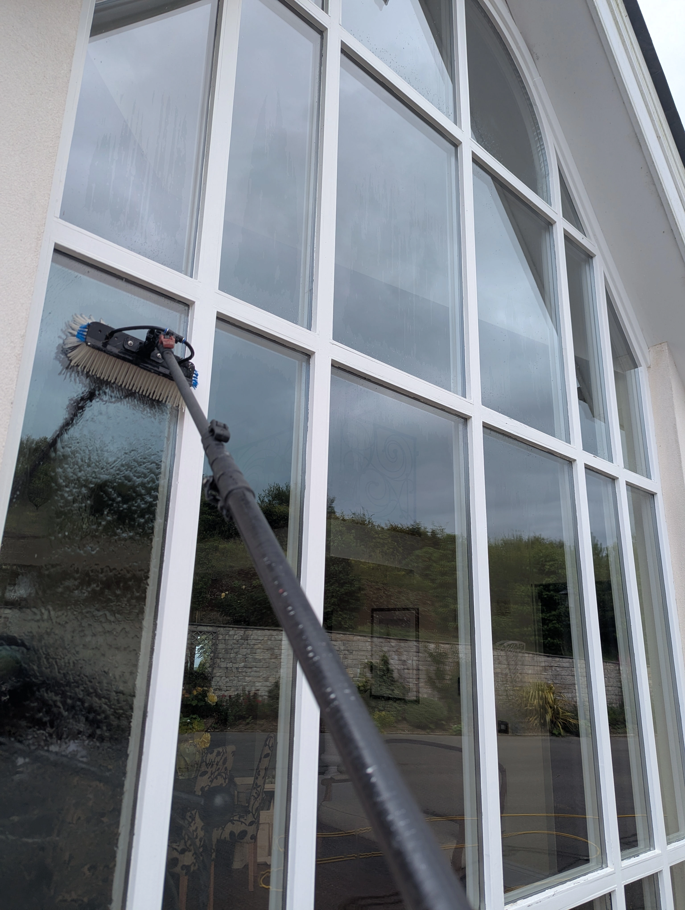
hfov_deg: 56.9
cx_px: 342
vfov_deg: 71.5
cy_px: 455
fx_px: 632
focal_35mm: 24
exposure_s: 1/765
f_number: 1.85
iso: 37
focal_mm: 6.81
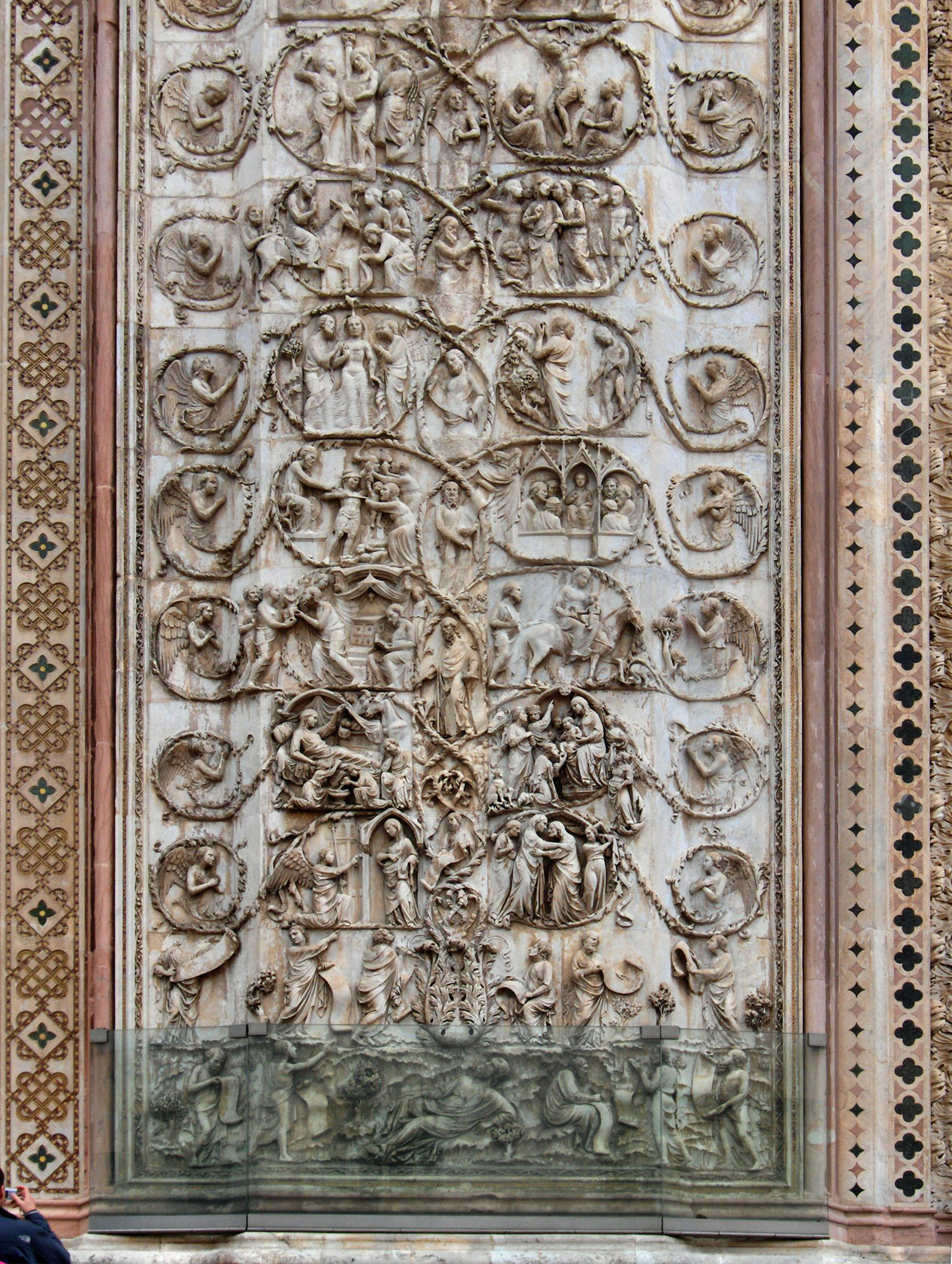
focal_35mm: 70
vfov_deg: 27.7
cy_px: 632
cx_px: 476
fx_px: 2560
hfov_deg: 21.1
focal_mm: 14.3
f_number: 6
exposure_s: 1/137
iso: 100
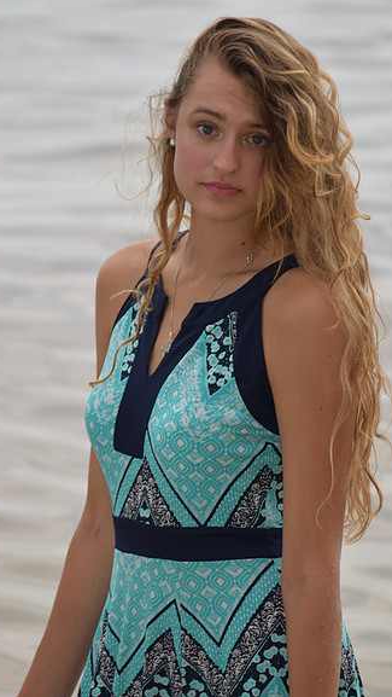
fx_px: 5833
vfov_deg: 6.8
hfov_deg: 3.8
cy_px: 348
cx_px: 218
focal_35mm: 316
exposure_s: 1/160
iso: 100
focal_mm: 200
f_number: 6.3
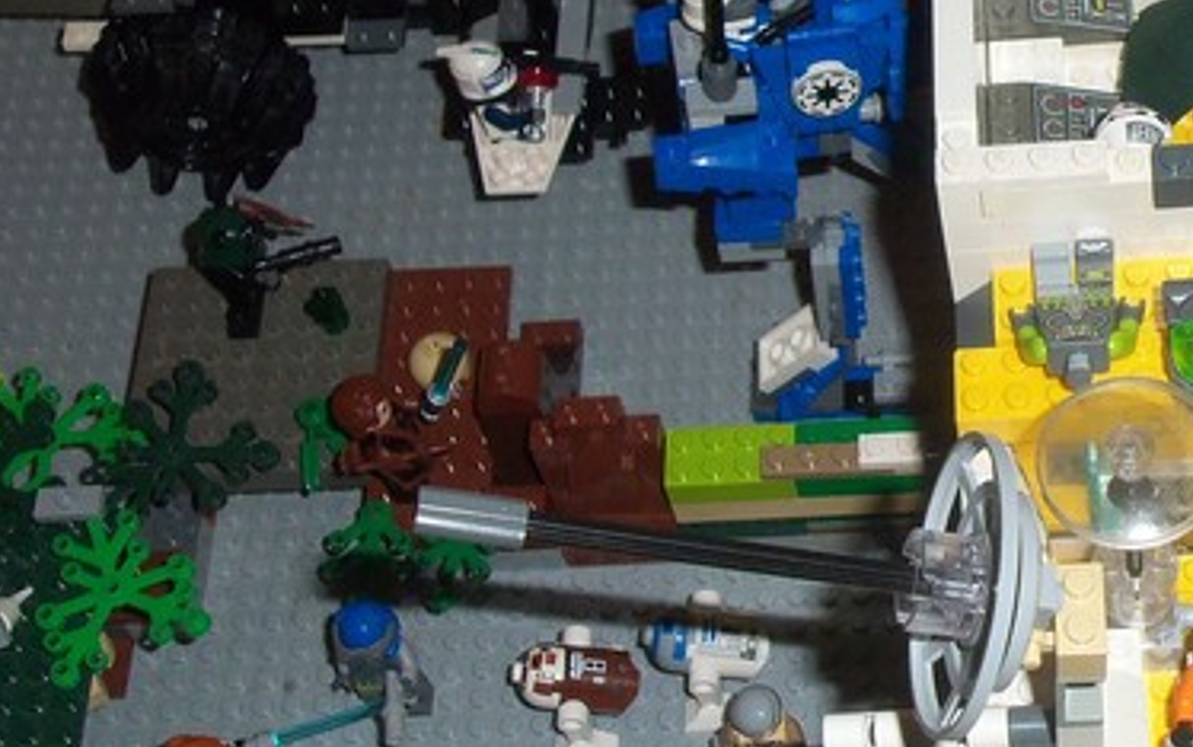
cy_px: 436
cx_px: 836
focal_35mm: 74
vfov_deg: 17.6
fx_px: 2407
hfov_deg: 27.6
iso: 100
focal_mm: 5.2
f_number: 3.4
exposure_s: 1/30
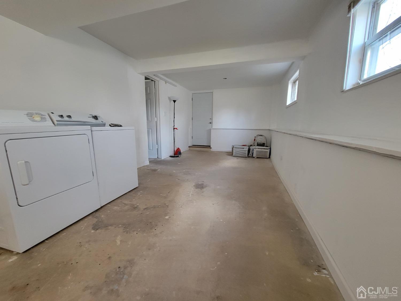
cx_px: 200
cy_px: 150
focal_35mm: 13
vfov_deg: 89.9
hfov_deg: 106.2
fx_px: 151
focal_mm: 2.2
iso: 320
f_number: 2.2
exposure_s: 1/60
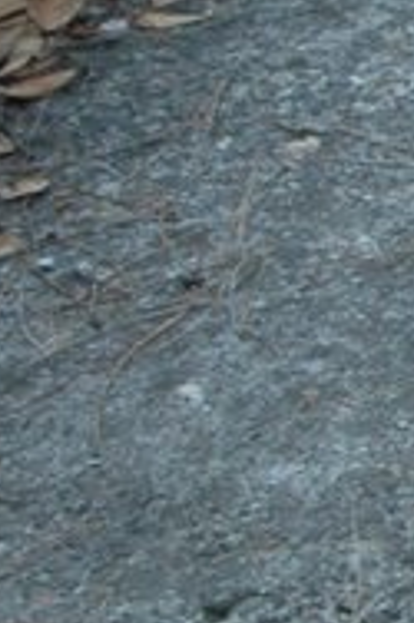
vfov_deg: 7.2
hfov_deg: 4.4
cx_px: 1550
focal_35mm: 288
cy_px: 290
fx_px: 4977
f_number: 5
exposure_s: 1/100
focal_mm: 24
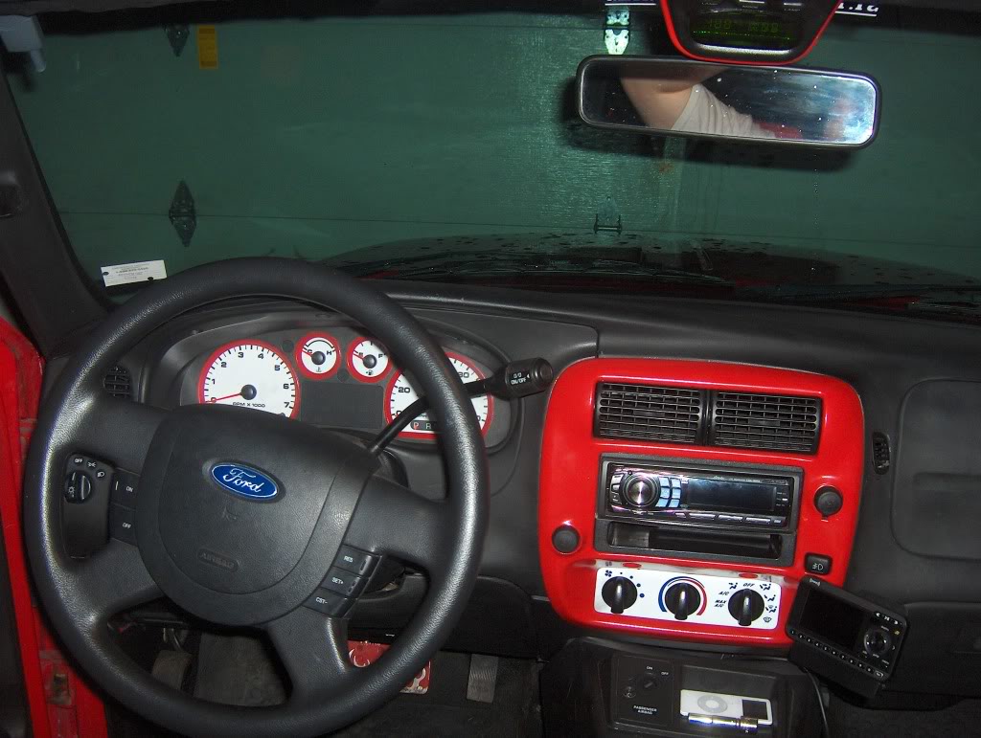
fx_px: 1107
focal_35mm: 39
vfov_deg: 36.9
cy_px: 369
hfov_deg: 47.8
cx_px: 490
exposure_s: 1/60
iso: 100
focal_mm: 8
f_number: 2.8
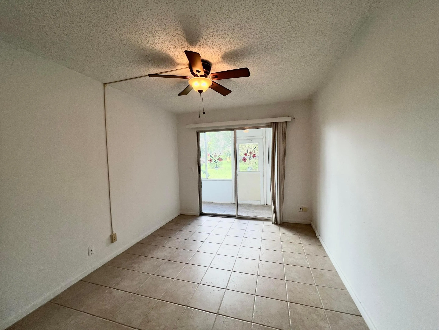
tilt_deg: -3.4
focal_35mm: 13
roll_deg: +1.6
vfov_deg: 89.9
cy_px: 165
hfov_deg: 106.2
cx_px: 220
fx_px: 165
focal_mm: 1.57
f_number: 1.8
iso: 64
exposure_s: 1/120
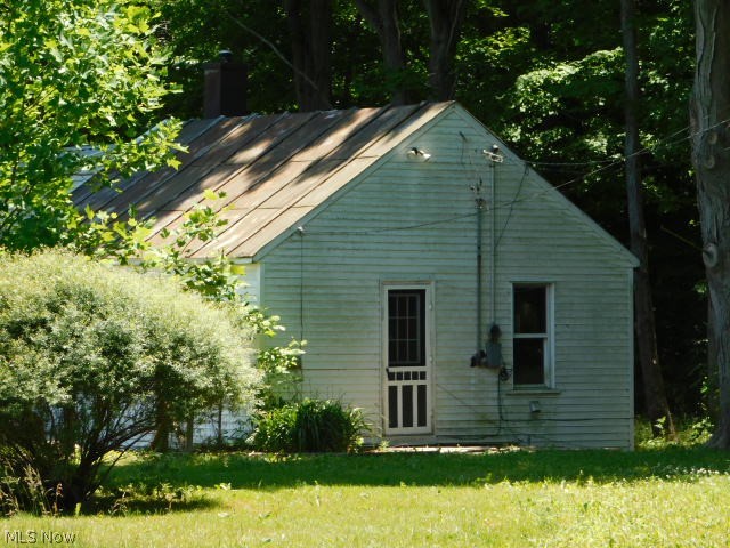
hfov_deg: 11.6
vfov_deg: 8.7
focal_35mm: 170
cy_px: 274
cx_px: 365
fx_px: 3585
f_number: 5.3
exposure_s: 1/160
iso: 125
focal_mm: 30.1
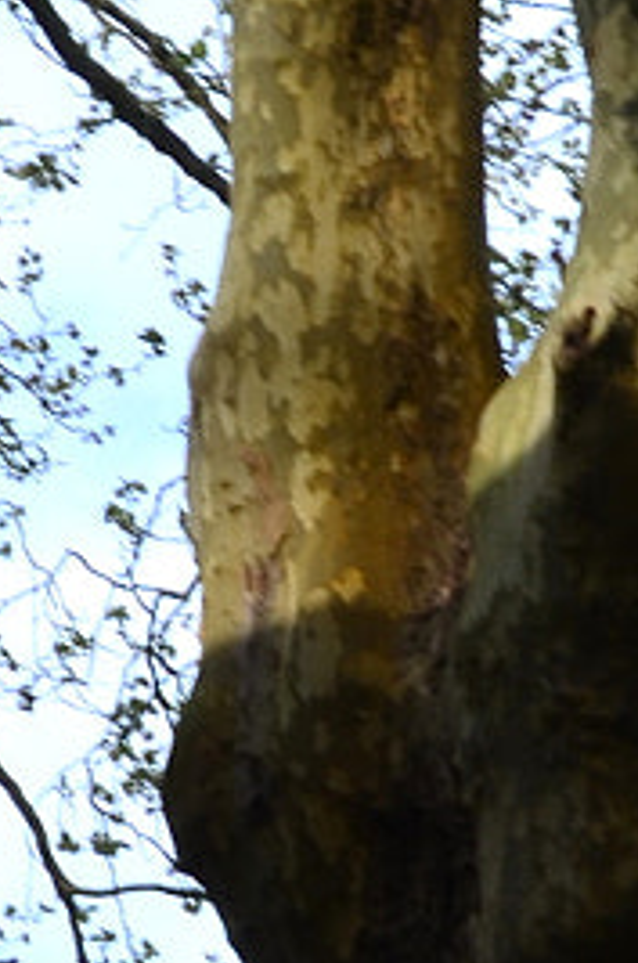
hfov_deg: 6.3
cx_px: 326
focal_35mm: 216
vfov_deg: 9.5
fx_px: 5764
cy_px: 505
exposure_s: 1/30
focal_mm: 24
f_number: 16
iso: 100
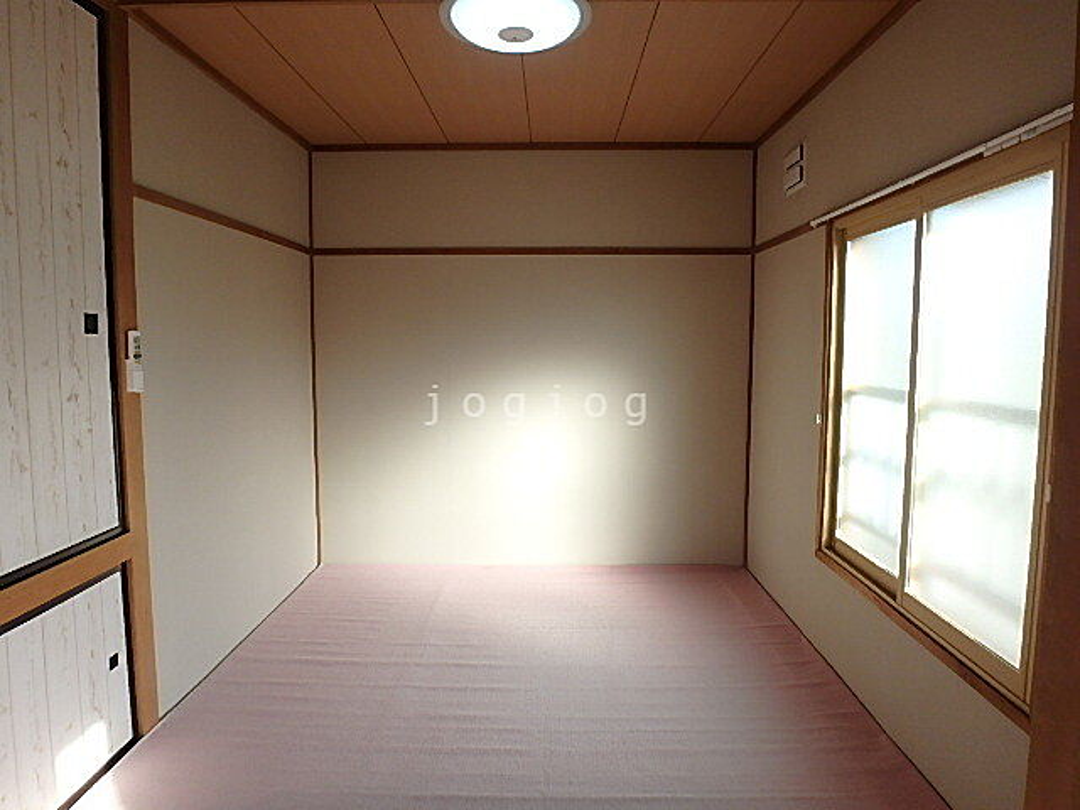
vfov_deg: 63.4
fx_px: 655
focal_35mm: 21
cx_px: 540
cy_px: 405
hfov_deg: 79.0
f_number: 3.5
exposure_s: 1/100
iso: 125
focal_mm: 3.7
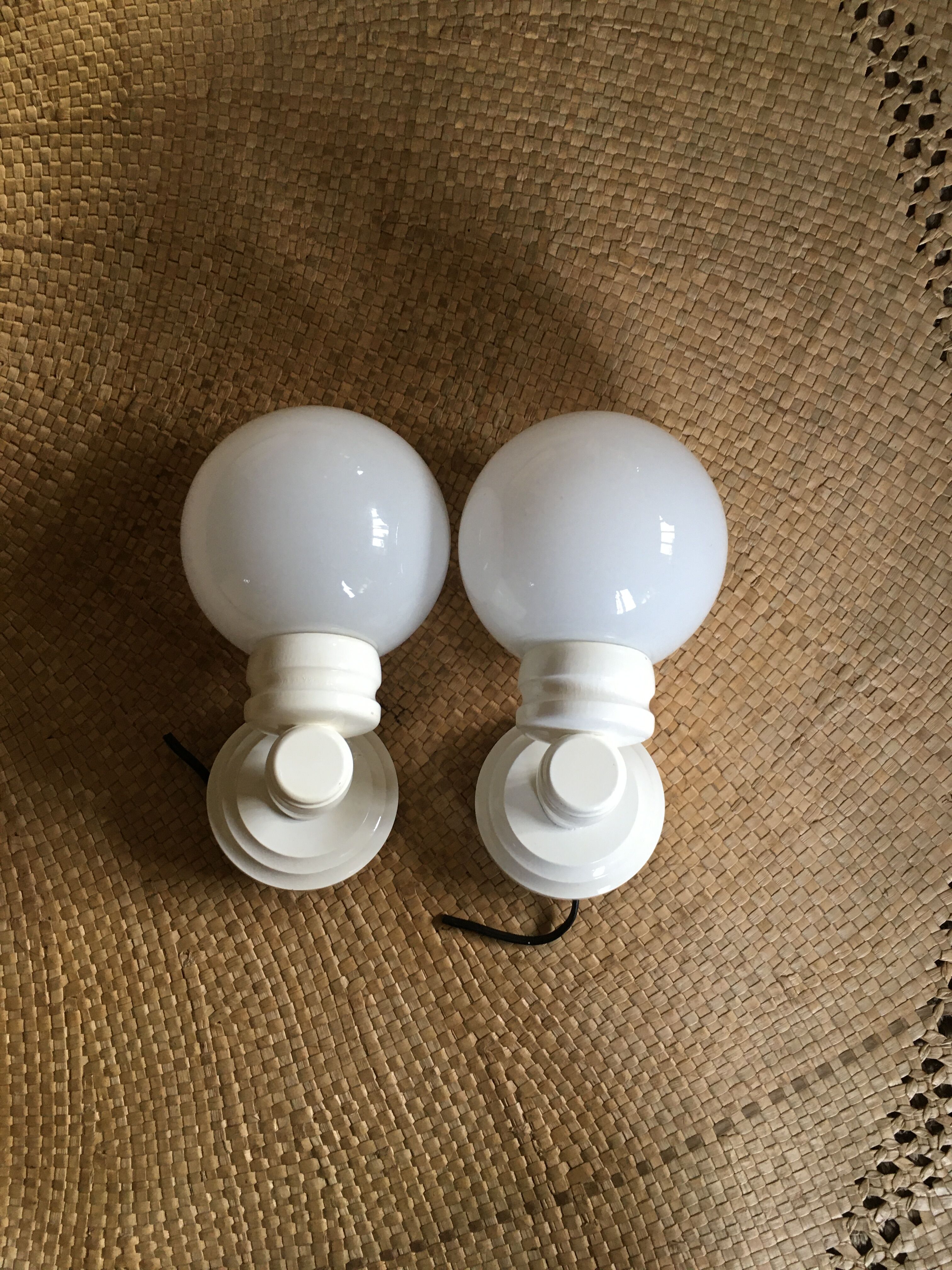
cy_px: 635
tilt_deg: -84.6
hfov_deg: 48.2
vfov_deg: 61.7
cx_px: 476
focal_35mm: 29
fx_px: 1063
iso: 80
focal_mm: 4.15
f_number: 2.2
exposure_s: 1/30
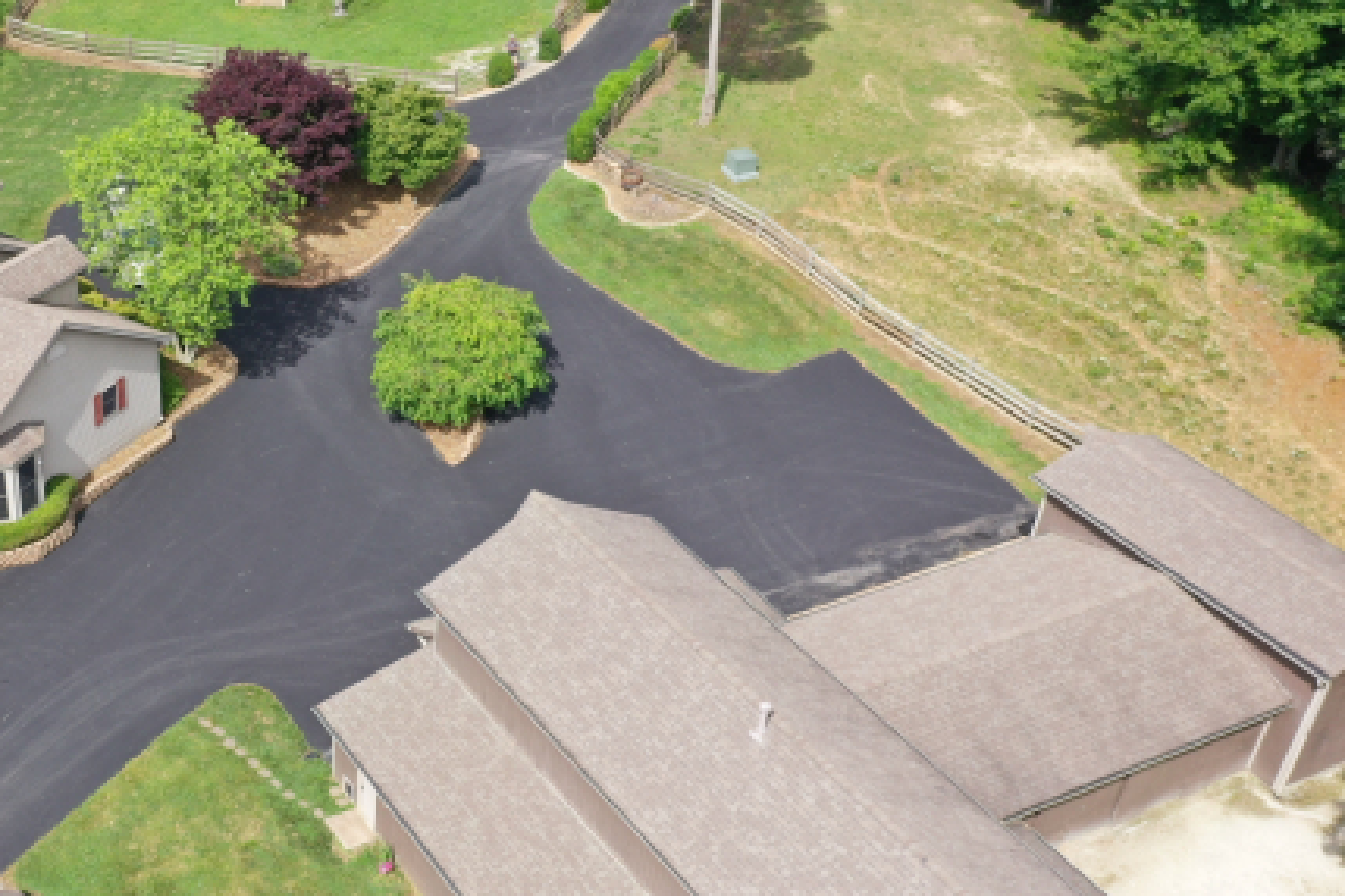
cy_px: 617
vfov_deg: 27.3
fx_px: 1831
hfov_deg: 38.6
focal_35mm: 49
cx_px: 248
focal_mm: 10.26
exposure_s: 1/500
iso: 100
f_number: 4
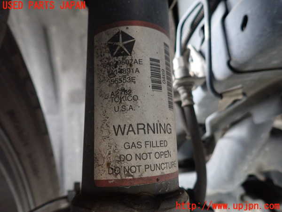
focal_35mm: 25
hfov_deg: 69.4
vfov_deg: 54.9
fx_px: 204
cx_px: 141
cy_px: 106
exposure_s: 1/30
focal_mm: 4.5
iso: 640
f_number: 2
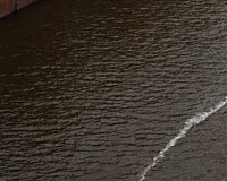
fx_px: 873
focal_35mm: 130
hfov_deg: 13.9
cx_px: 346
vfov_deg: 11.3
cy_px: -114
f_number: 4
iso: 400
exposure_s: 1/60
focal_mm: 18
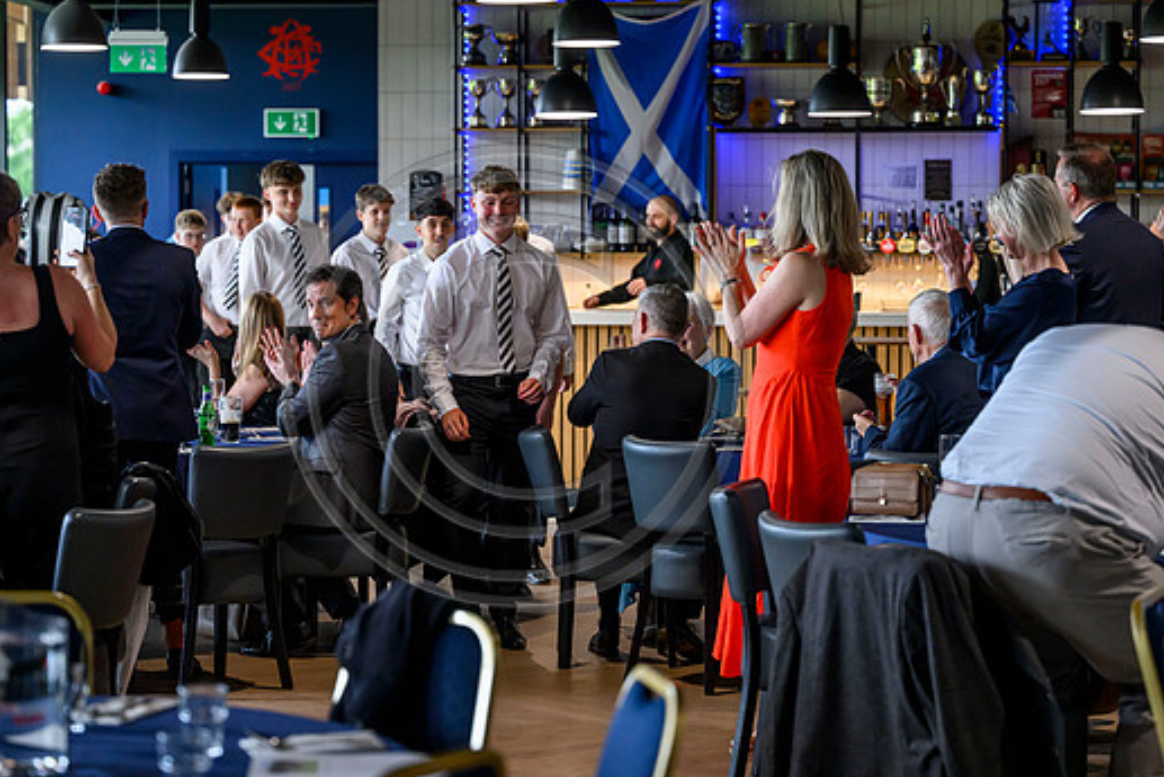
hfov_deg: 22.1
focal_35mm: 92
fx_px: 2975
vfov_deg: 14.9
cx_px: 513
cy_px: 373
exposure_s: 1/500
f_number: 3.2
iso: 2500
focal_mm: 82
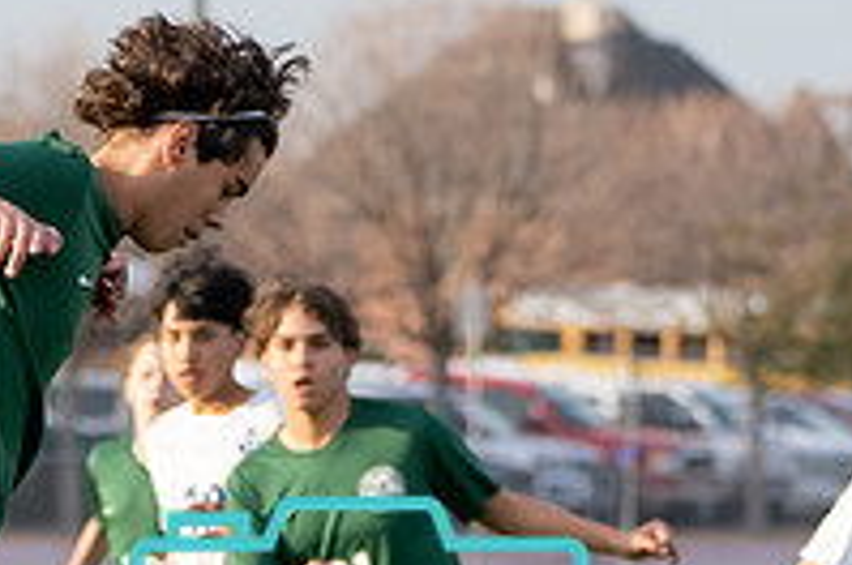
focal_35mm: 676
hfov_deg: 3.1
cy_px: 779
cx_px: 73
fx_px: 15973
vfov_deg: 2.0
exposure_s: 1/1250
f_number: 5
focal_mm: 150
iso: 1000
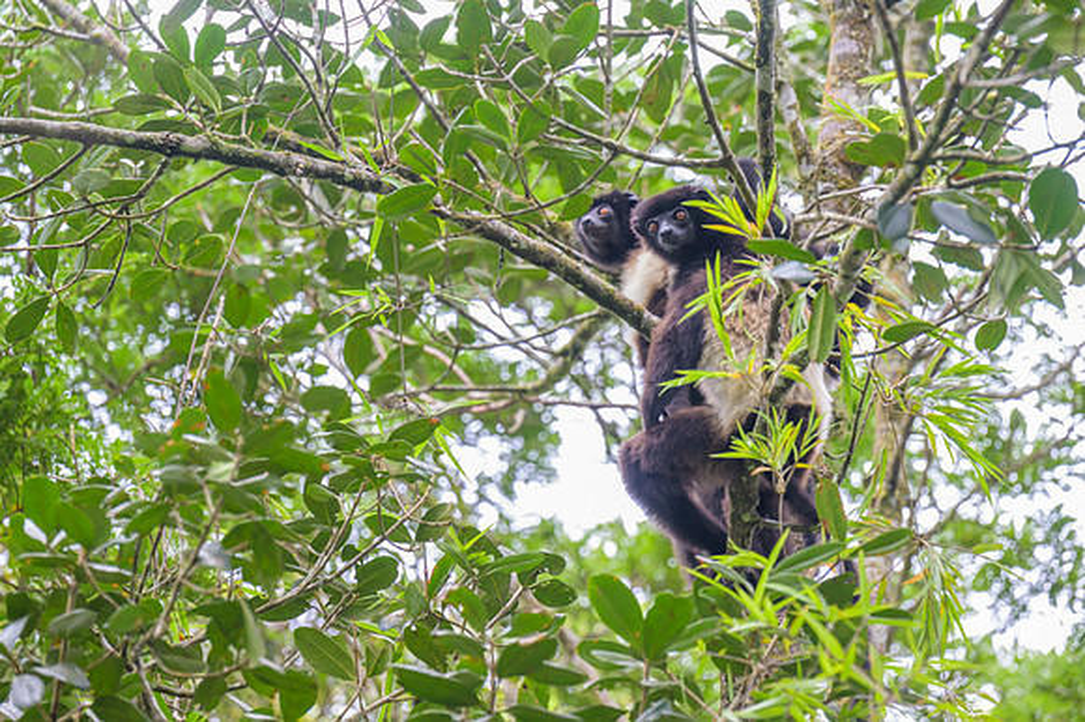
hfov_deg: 10.4
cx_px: 597
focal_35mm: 198
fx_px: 5964
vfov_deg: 6.9
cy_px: 325
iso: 1250
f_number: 4
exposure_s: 1/1000
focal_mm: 180
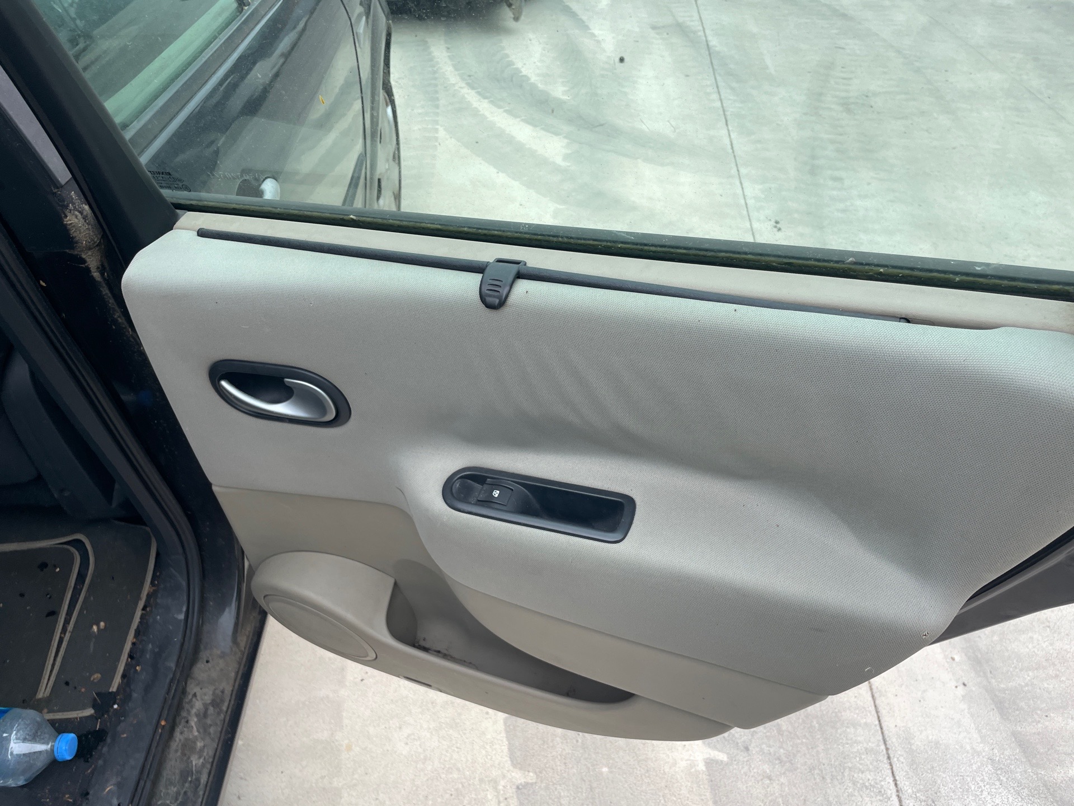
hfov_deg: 67.3
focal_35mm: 26
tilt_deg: -40.3
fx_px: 807
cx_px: 537
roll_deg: +0.3
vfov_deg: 53.1
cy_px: 403
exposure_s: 1/153
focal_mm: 4.2
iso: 32
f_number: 1.6
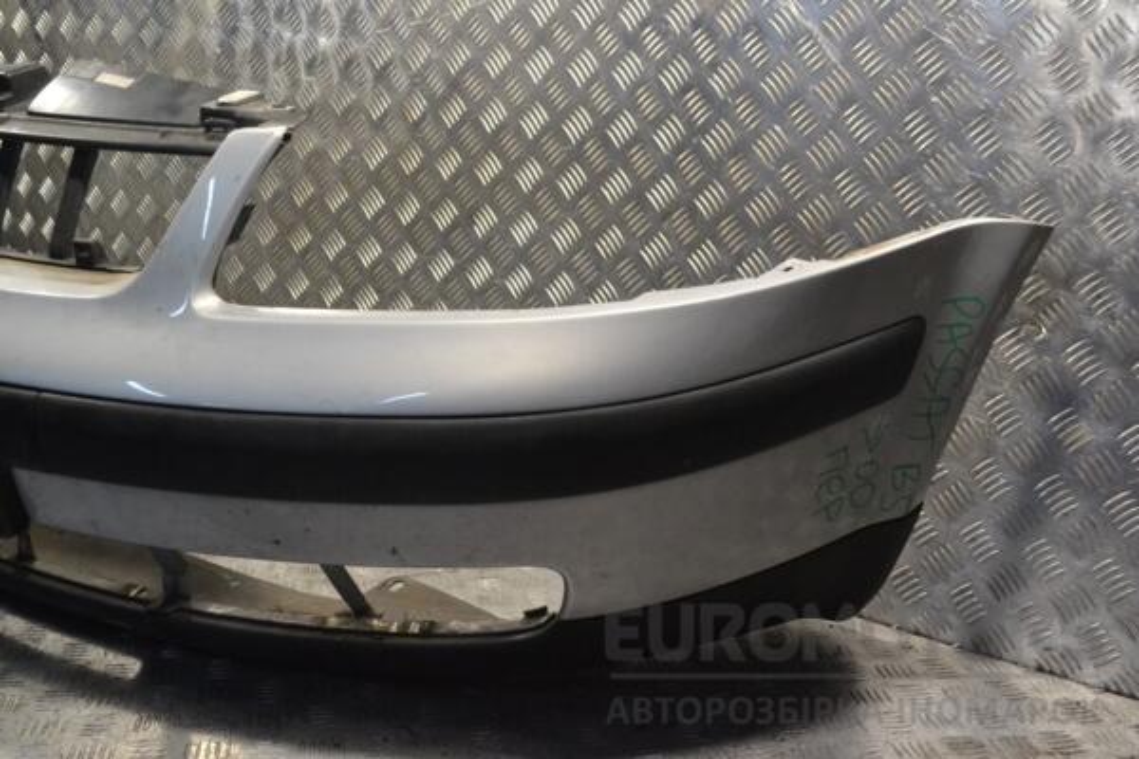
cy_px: 380
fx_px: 1234
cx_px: 570
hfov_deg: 49.6
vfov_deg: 34.2
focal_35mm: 39
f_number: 8
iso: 3200
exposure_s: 1/250
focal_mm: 26
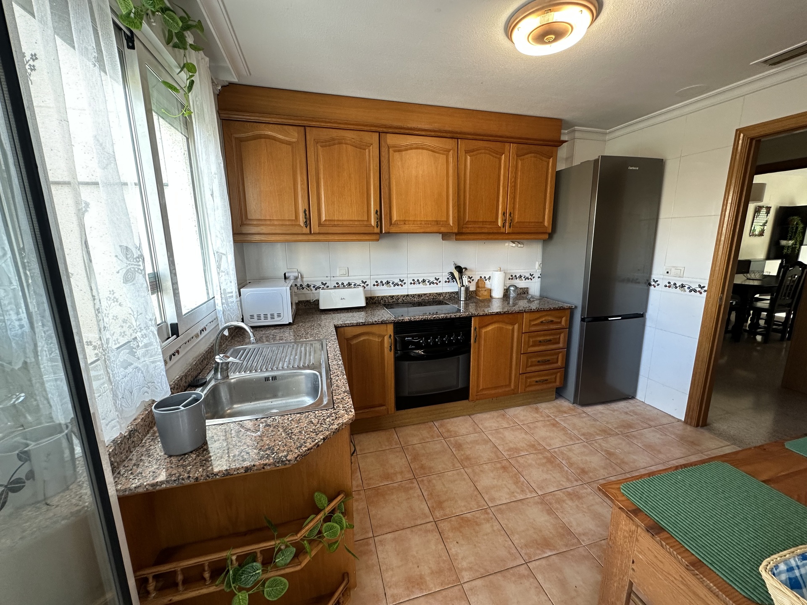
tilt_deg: -11.1
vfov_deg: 85.7
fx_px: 326
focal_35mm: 14
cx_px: 404
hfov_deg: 102.1
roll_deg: +0.4
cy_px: 302
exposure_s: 1/100
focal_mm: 2.22
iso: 160
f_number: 2.2
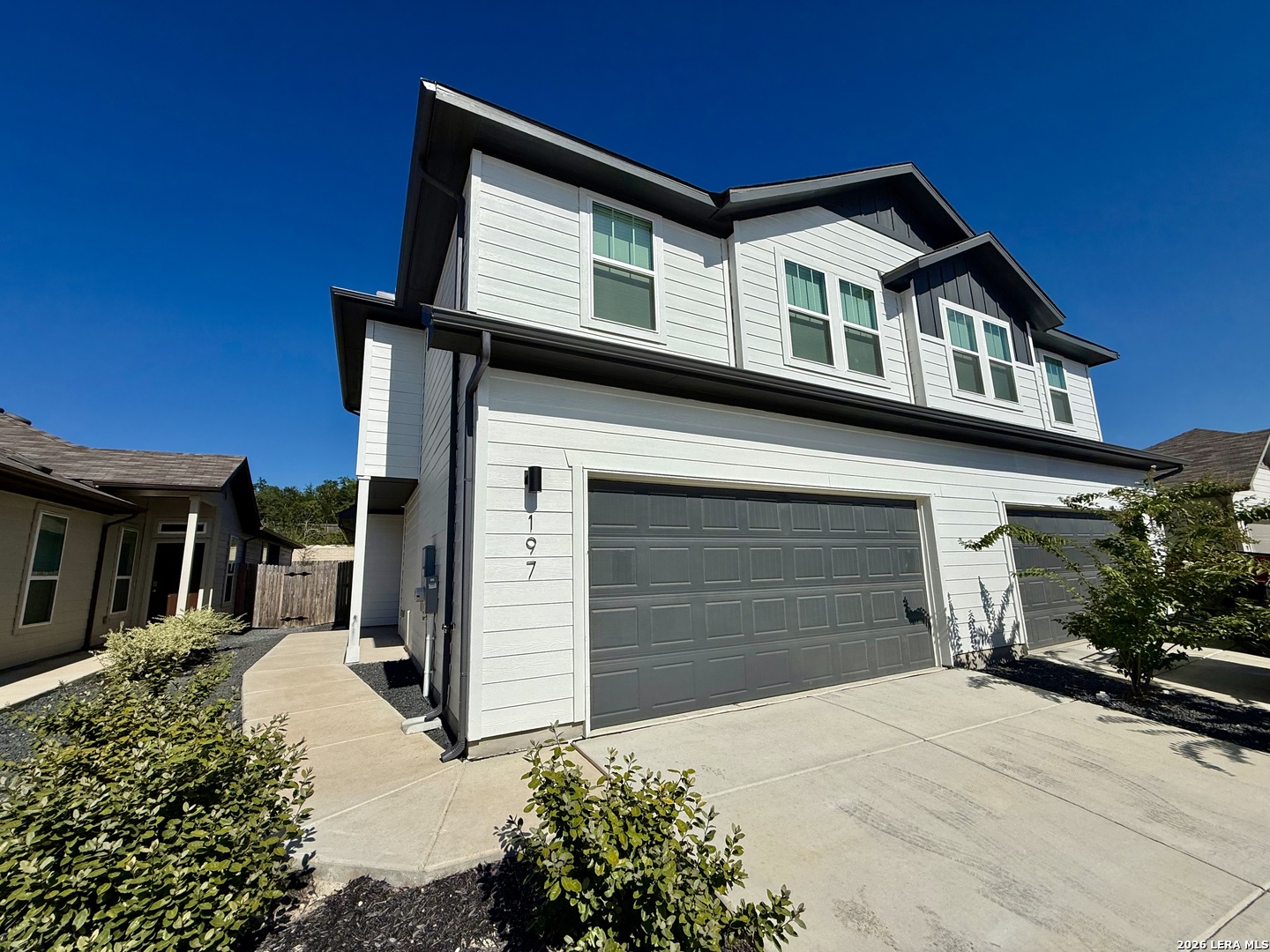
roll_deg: +1.9
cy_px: 476
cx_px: 635
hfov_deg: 102.1
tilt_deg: +10.1
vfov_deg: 85.7
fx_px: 514
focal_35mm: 14
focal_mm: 2.22
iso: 40
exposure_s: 1/6173
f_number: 2.2
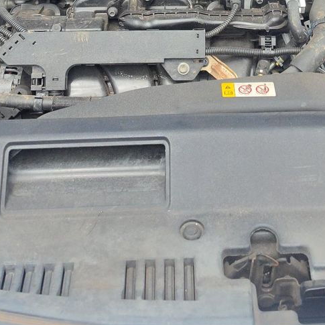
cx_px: 226
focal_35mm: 67
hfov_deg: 25.5
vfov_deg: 23.6
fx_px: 712
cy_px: -60
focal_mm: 6.5
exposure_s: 1/3890
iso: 64
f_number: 1.4
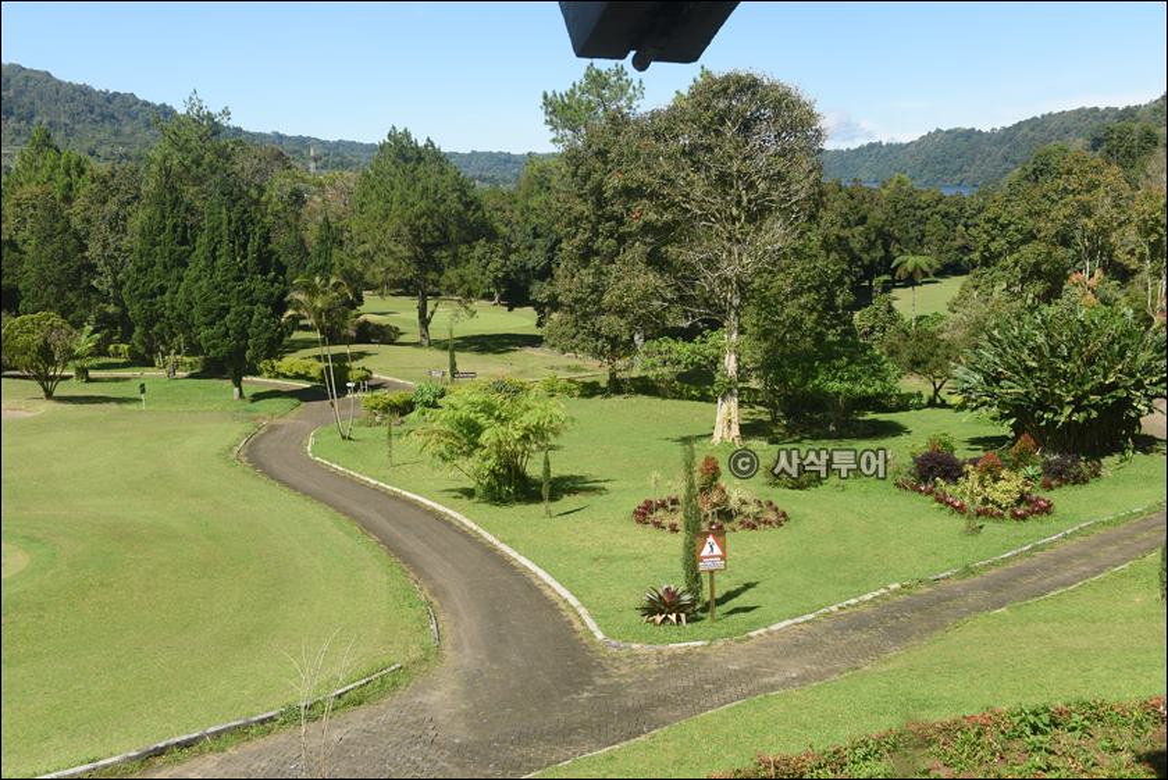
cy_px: 390
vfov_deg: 35.1
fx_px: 1233
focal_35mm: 38
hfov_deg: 50.7
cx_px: 584
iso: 200
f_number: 8
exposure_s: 1/250
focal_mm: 38
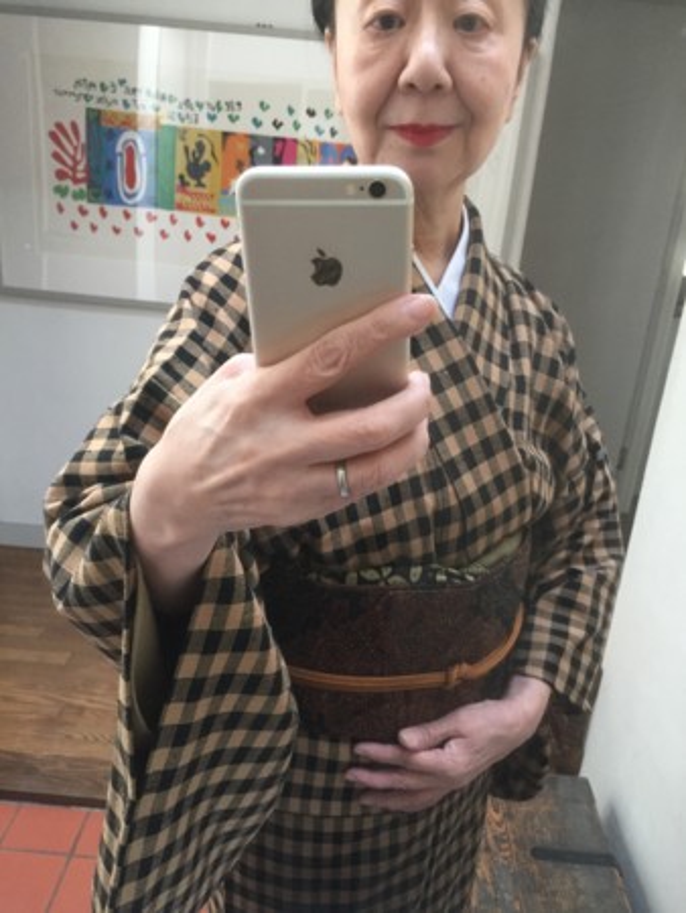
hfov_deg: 48.3
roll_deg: -5.3
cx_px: 343
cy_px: 456
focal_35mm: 29
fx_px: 766
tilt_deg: -16.5
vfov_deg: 61.6
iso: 160
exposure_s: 1/30
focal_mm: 4.15
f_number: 2.2
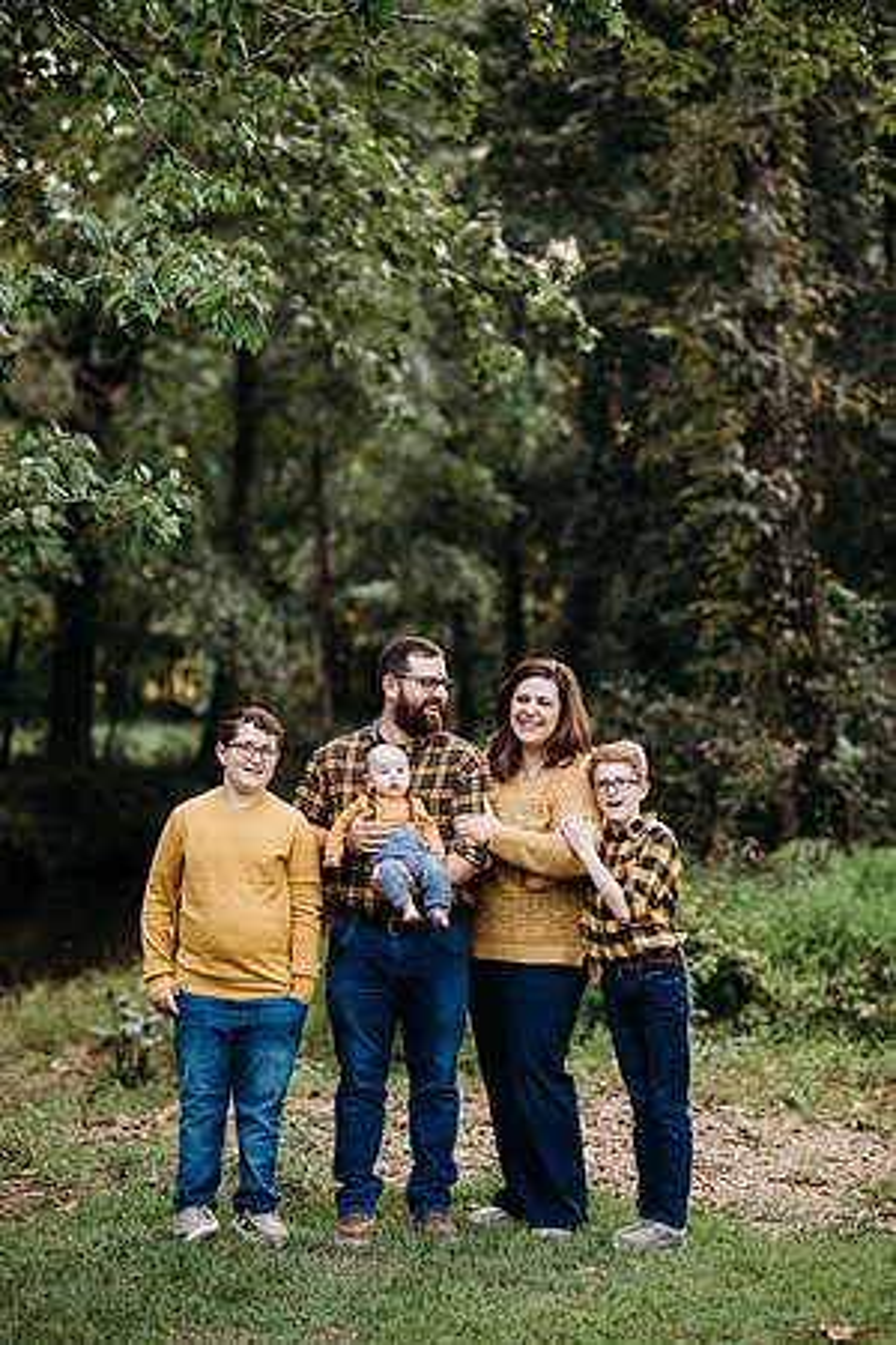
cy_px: 672
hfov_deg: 16.1
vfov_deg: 23.9
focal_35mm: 85
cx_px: 448
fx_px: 3173
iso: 125
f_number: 2.2
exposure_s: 1/200
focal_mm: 85
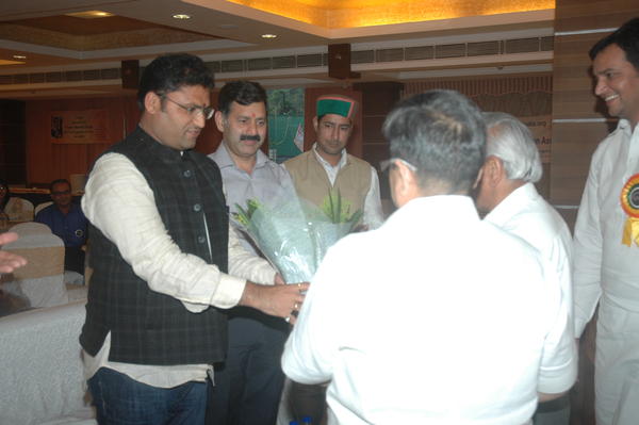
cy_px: 212
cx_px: 320
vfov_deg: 30.8
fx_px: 771
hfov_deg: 45.0
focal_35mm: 44
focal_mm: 29
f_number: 4.5
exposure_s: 1/60
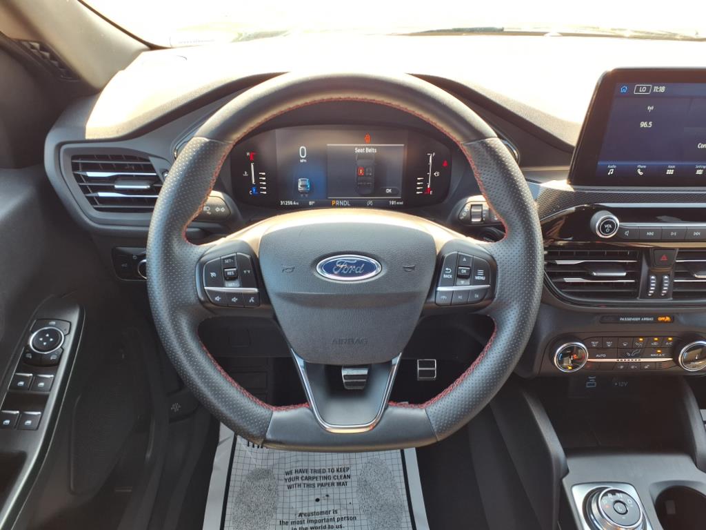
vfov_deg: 51.4
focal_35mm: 27
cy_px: 265
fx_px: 551
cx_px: 353
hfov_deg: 65.3
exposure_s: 1/60.2
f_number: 1.9
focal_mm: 3.58
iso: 40
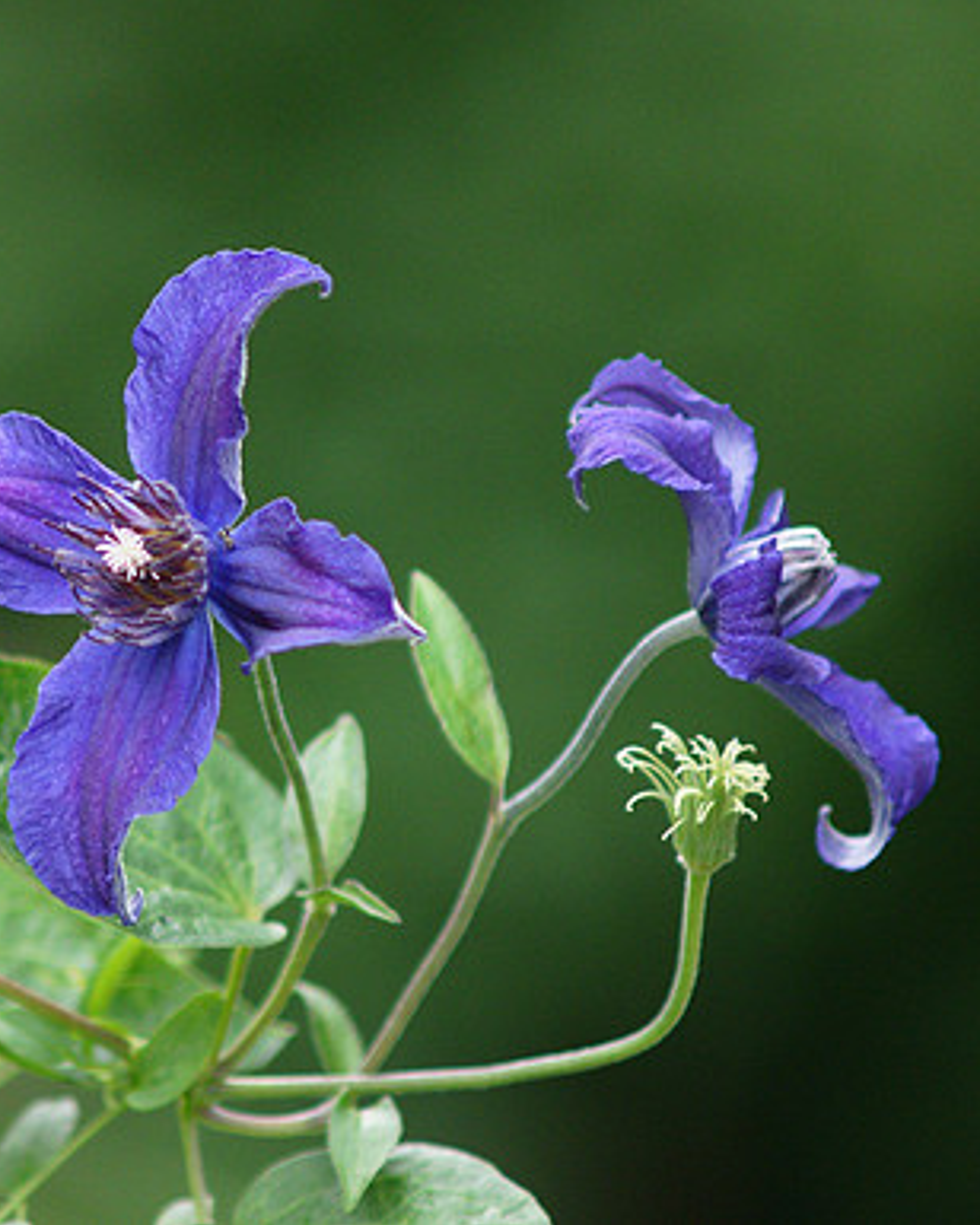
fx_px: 16170
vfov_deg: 4.3
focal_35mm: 446
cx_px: 286
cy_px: 612
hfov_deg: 3.5
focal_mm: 210
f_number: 4
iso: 1250
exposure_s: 1/640
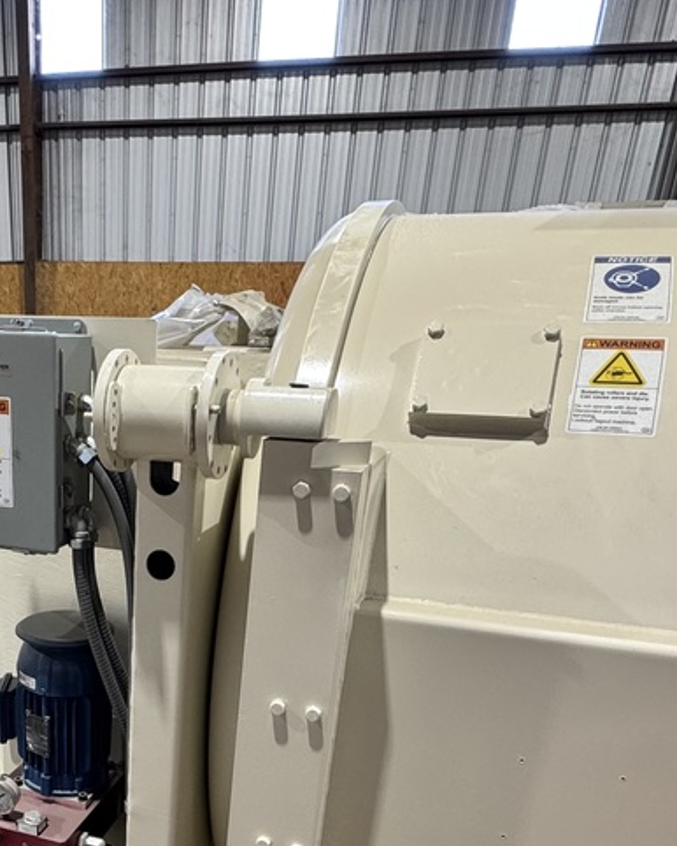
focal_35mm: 34
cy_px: 707
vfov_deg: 49.0
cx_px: 109
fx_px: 851
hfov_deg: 41.0
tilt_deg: -24.2
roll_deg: -0.3
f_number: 2.2
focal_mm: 2.22
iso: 160
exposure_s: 1/60
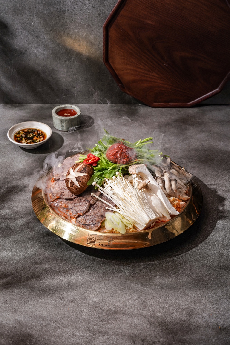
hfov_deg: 16.5
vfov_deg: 24.5
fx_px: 795
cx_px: 115
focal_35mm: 83
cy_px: 172
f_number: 11
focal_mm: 83
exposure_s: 1/125
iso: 250
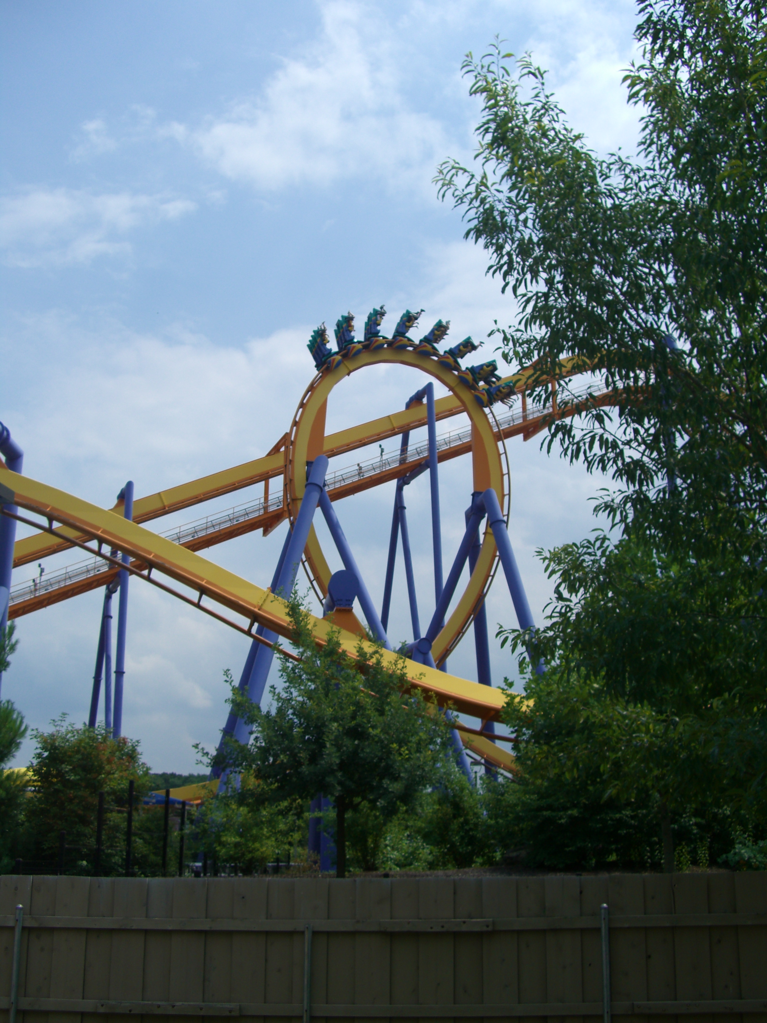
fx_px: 1123
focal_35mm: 38
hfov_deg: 37.7
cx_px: 384
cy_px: 512
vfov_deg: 49.0
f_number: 5.6
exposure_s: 1/500
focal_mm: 7.9
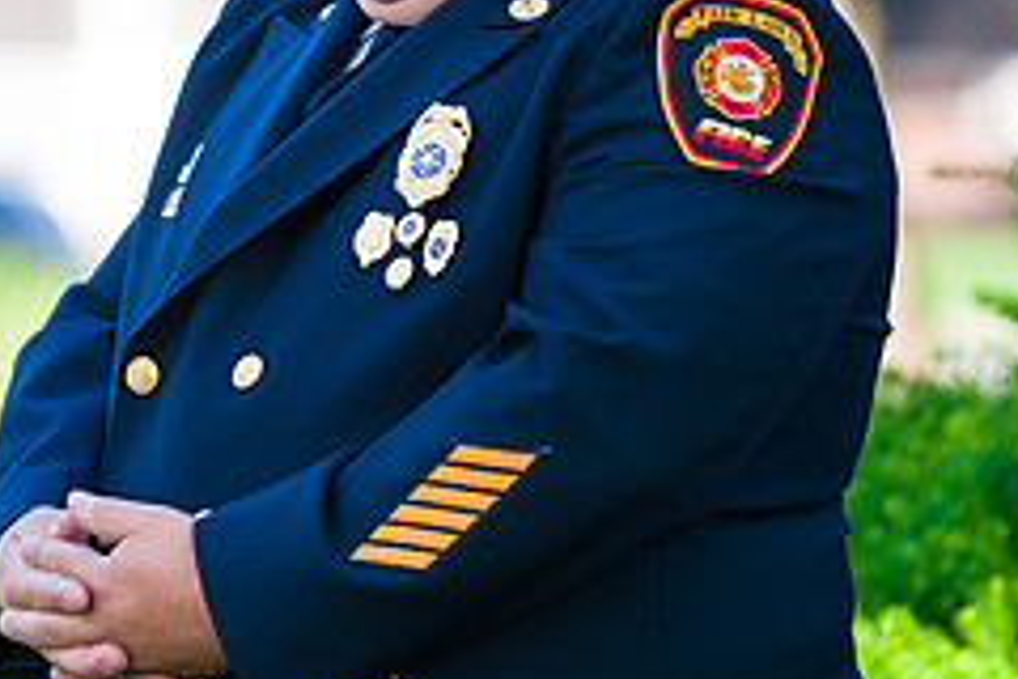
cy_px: -4
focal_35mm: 483
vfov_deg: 2.8
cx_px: 170
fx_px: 13657
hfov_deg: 4.3
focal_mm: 200
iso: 200
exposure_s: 1/800
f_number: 3.2
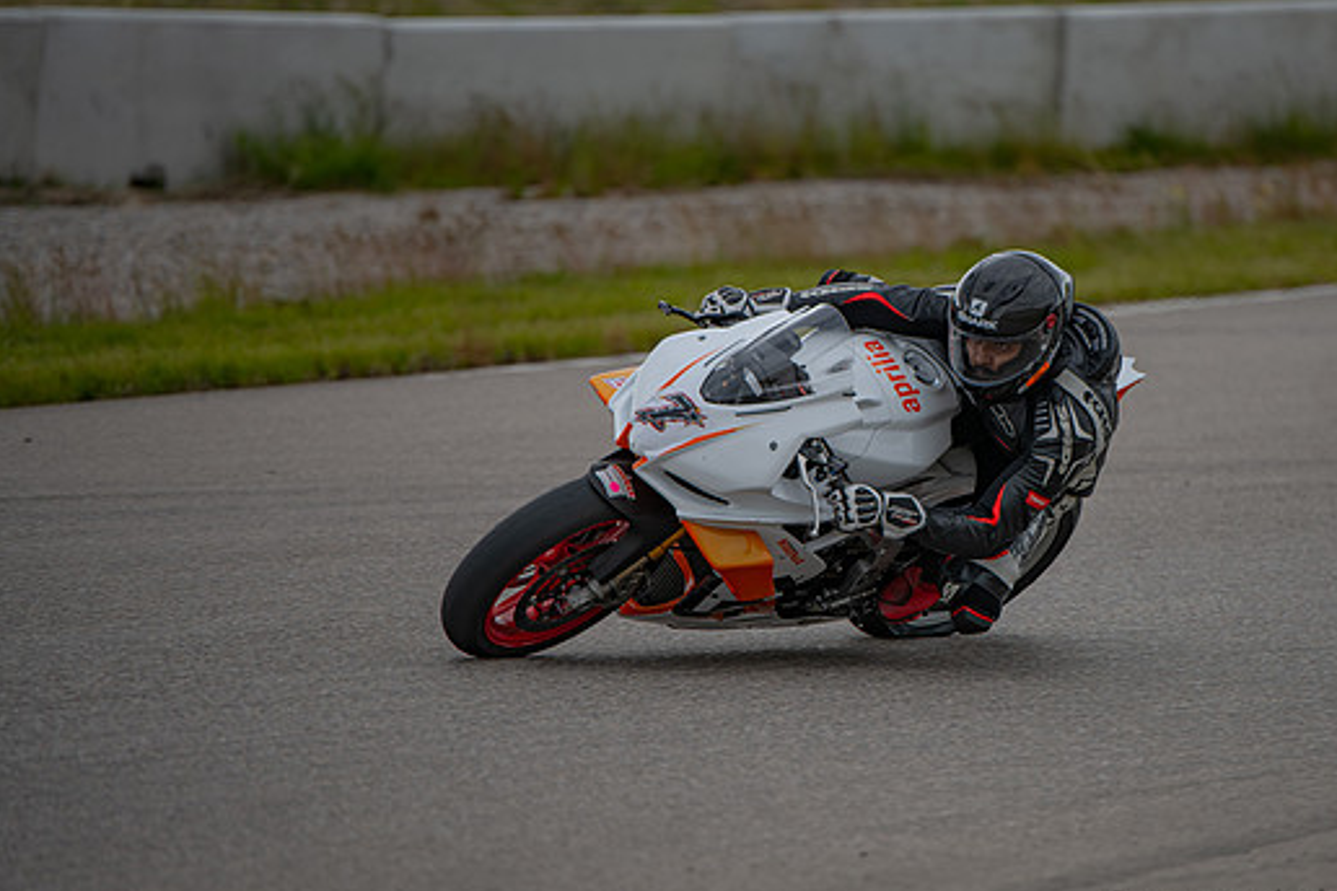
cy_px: 457
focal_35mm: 268
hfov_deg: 7.7
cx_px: 892
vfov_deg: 5.1
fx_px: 9952
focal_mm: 200
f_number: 2.8
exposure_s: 1/1600
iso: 100
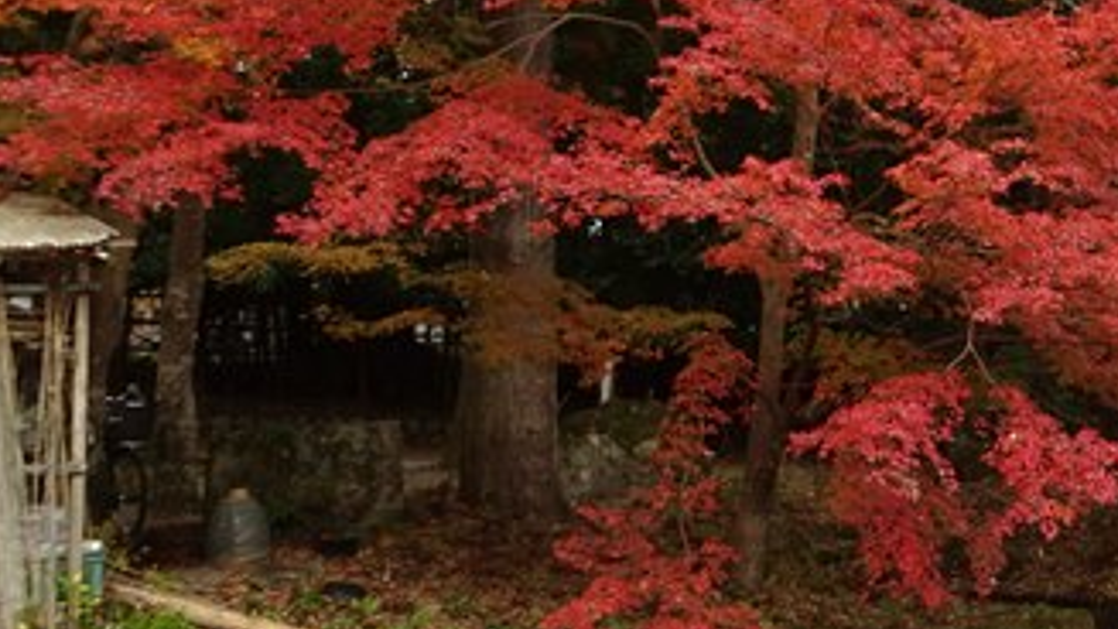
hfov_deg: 34.4
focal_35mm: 56
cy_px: 156
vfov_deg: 21.3
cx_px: 1080
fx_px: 1660
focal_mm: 4.16
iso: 80
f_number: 3.5
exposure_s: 1/125
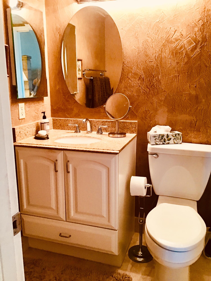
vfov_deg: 58.4
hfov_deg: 45.4
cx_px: 106
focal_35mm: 31
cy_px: 140
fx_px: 252
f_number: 2.4
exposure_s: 1/30
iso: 160
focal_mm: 3.3
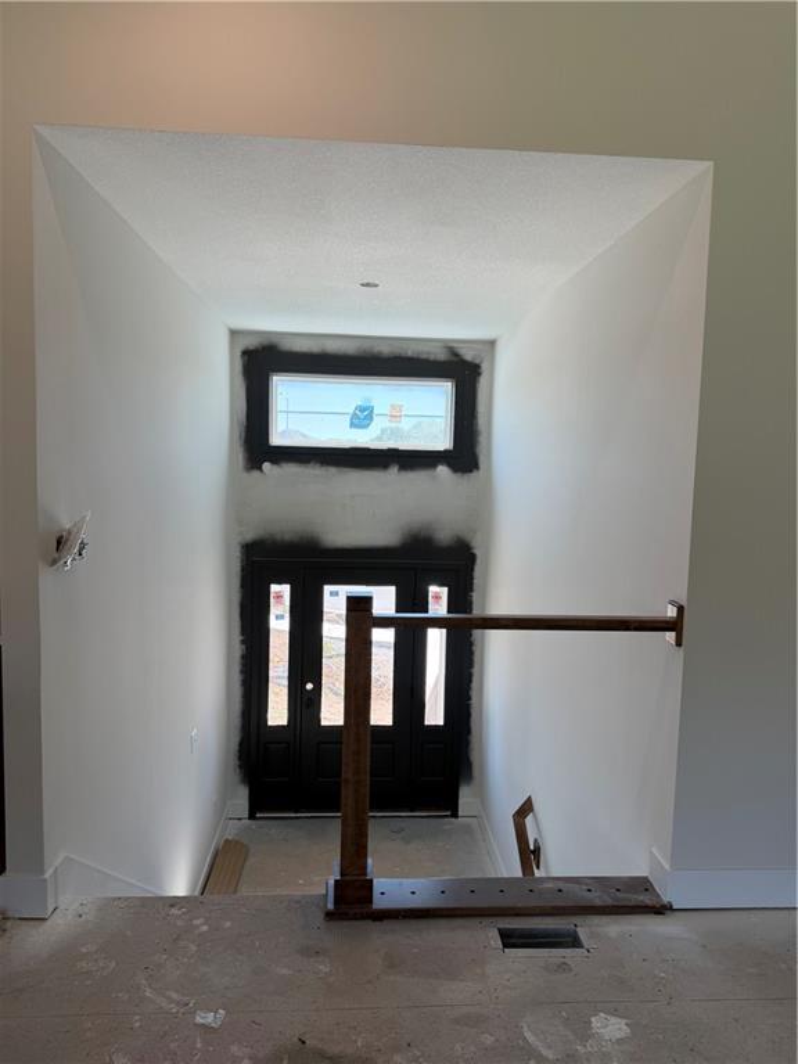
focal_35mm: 24
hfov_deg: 56.8
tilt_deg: -6.1
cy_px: 532
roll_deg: -1.6
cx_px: 399
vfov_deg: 71.6
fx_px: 738
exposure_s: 1/339
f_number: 1.78
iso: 100
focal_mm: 6.76
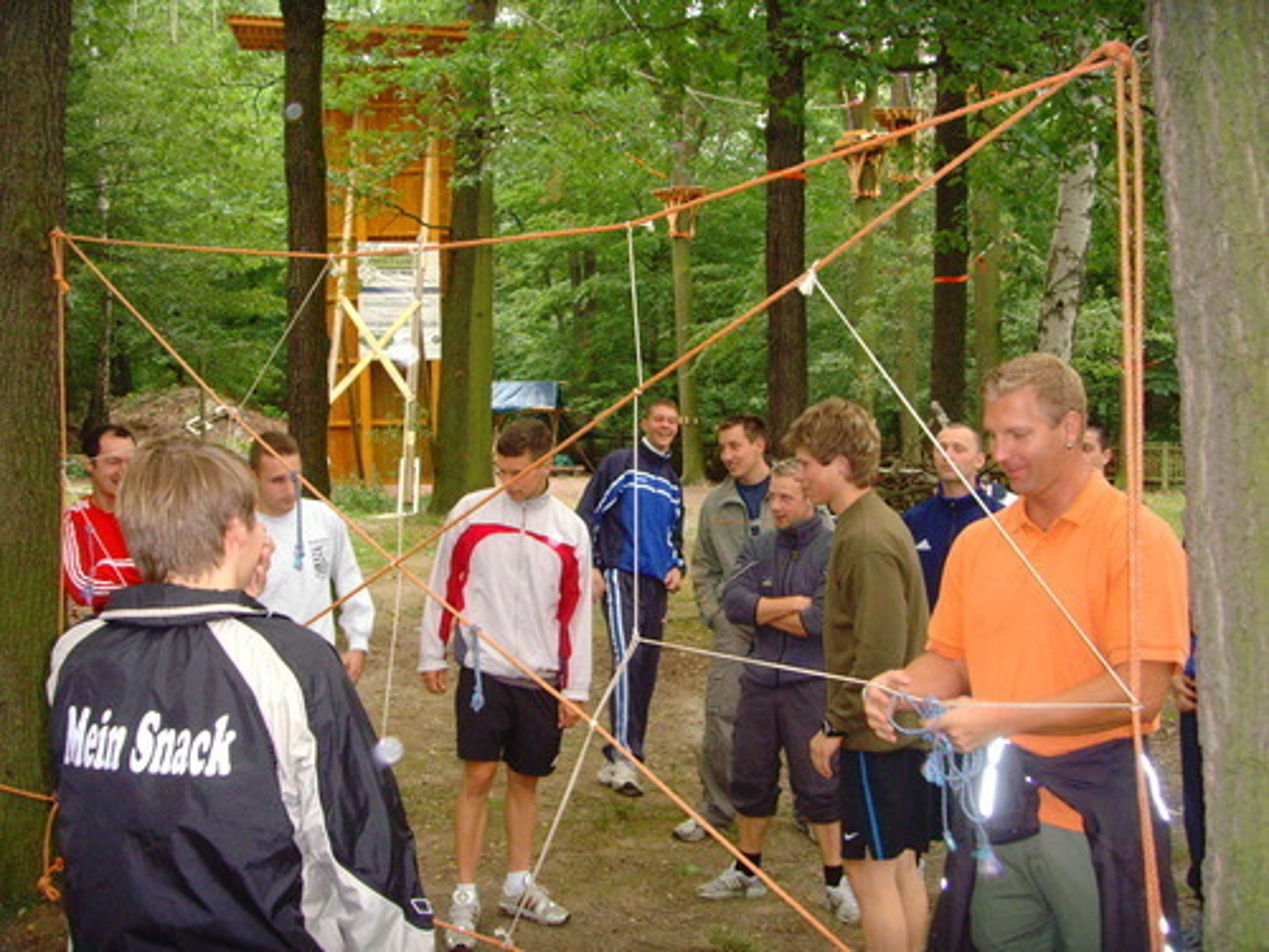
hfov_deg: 47.9
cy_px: 476
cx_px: 634
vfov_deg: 36.8
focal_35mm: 39
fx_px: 1430
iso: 320
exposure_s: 1/45
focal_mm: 6.6
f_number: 3.5
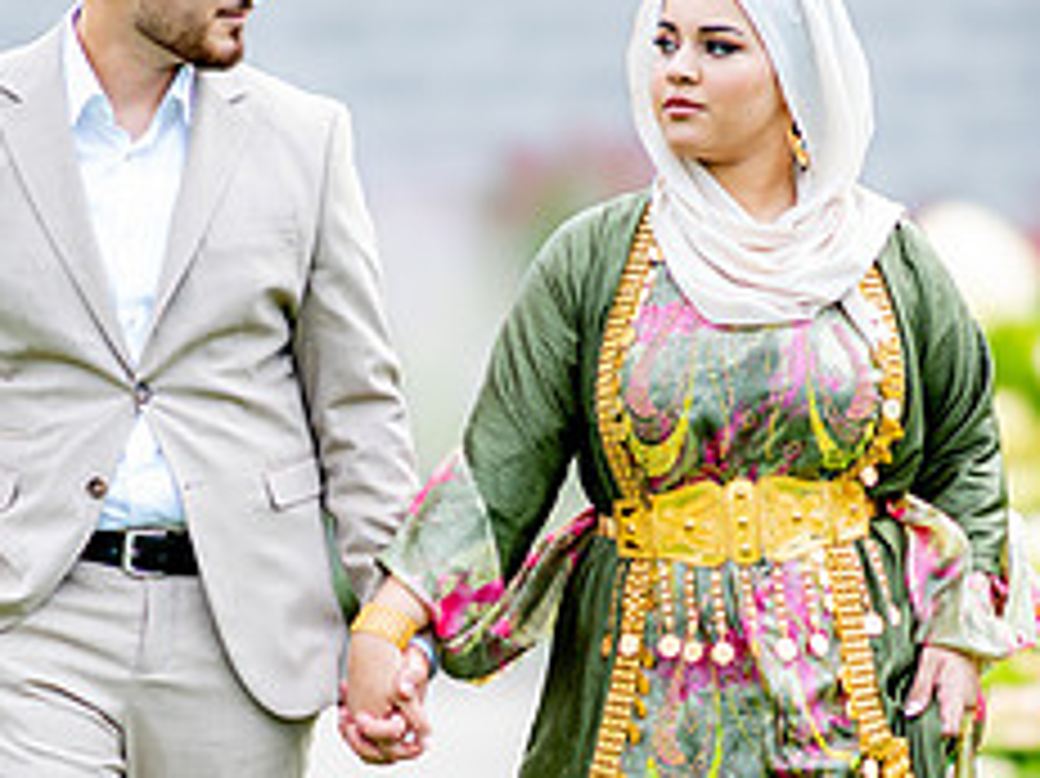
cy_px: 360
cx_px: 324
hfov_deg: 8.6
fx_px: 6937
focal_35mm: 231
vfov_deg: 6.4
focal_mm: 85
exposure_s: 1/2500
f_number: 1.4
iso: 100
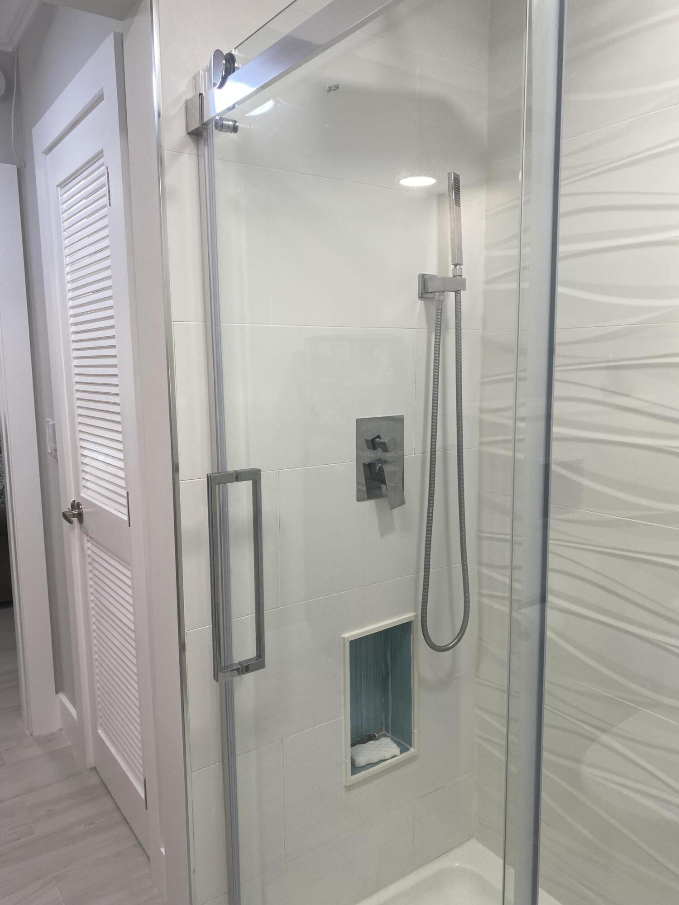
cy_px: 452
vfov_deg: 67.3
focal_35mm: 26
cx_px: 340
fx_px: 680
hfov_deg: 53.1
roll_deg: +1.6
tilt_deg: -7.5
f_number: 1.8
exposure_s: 1/120
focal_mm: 4.25
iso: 64
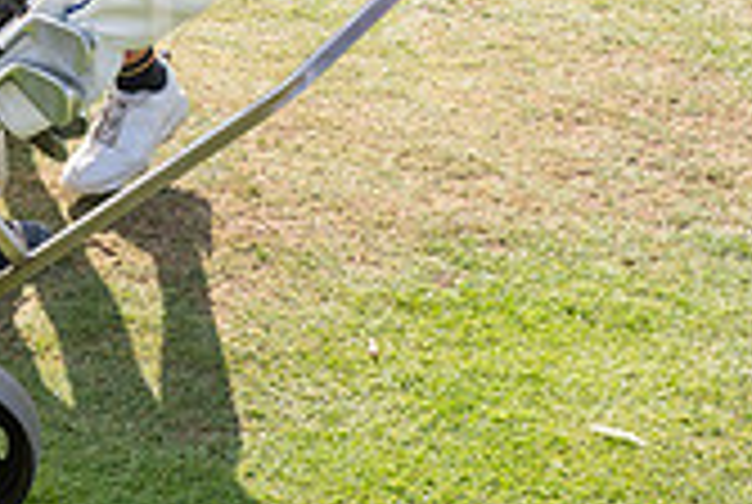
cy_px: -281
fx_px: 2323
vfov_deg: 11.8
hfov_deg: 17.7
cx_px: -104
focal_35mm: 111
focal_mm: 32
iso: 250
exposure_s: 1/640
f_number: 6.3
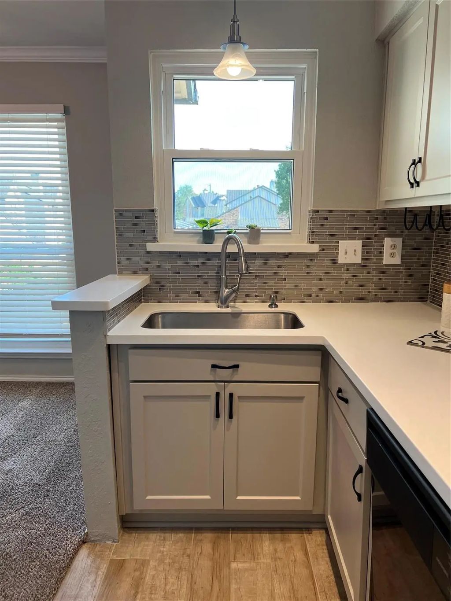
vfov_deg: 67.3
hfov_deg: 53.1
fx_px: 452
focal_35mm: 26
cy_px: 300
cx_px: 226
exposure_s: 1/120
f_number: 1.5
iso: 40
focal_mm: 5.7
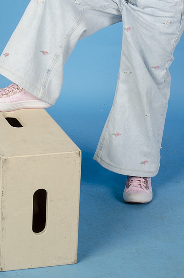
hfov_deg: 8.9
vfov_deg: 13.3
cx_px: 80
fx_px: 1178
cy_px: 4
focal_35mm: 153
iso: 200
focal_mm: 50
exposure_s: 1/125
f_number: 9
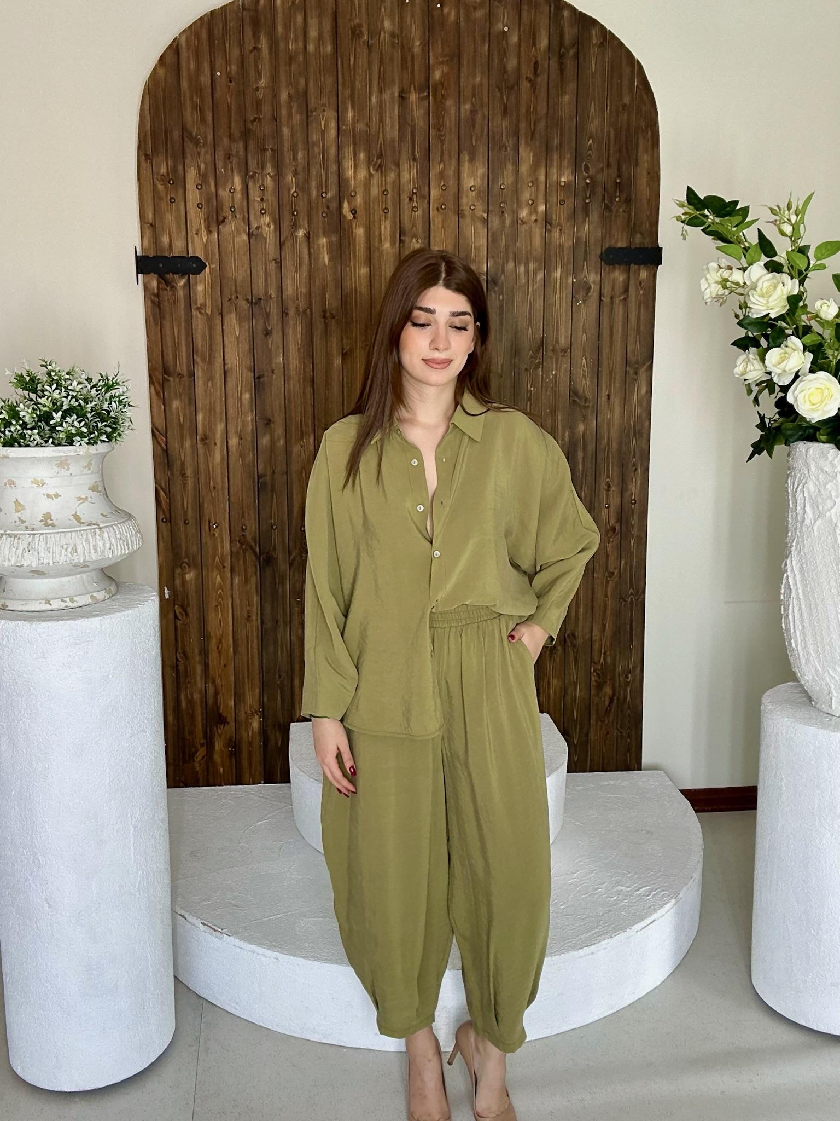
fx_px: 971
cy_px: 560
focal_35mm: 30
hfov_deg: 46.8
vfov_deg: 60.0
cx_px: 420
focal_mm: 2.69
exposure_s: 1/100
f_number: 1.9
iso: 32
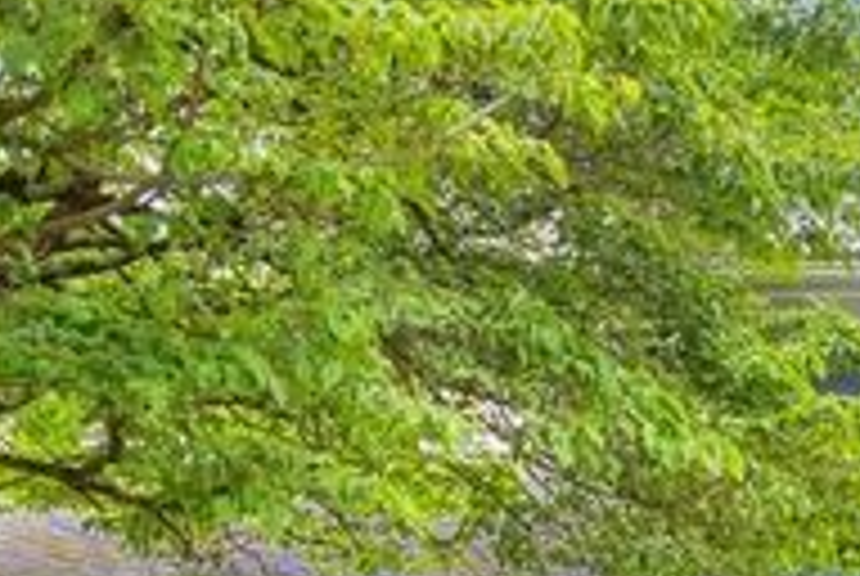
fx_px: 2177
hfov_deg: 21.1
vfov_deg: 13.8
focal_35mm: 91
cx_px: 986
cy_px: 961
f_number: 5.6
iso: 640
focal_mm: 17
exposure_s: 1/200
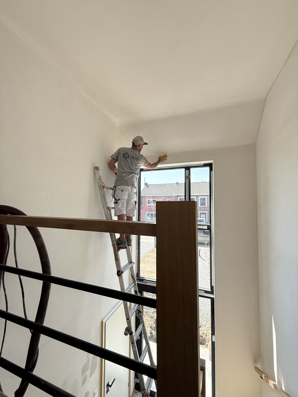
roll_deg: -1.1
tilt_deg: +3.0
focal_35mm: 14
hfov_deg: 85.7
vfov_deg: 102.1
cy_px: 198
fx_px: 161
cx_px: 149
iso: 64
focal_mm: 2.22
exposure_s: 1/445
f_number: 2.2
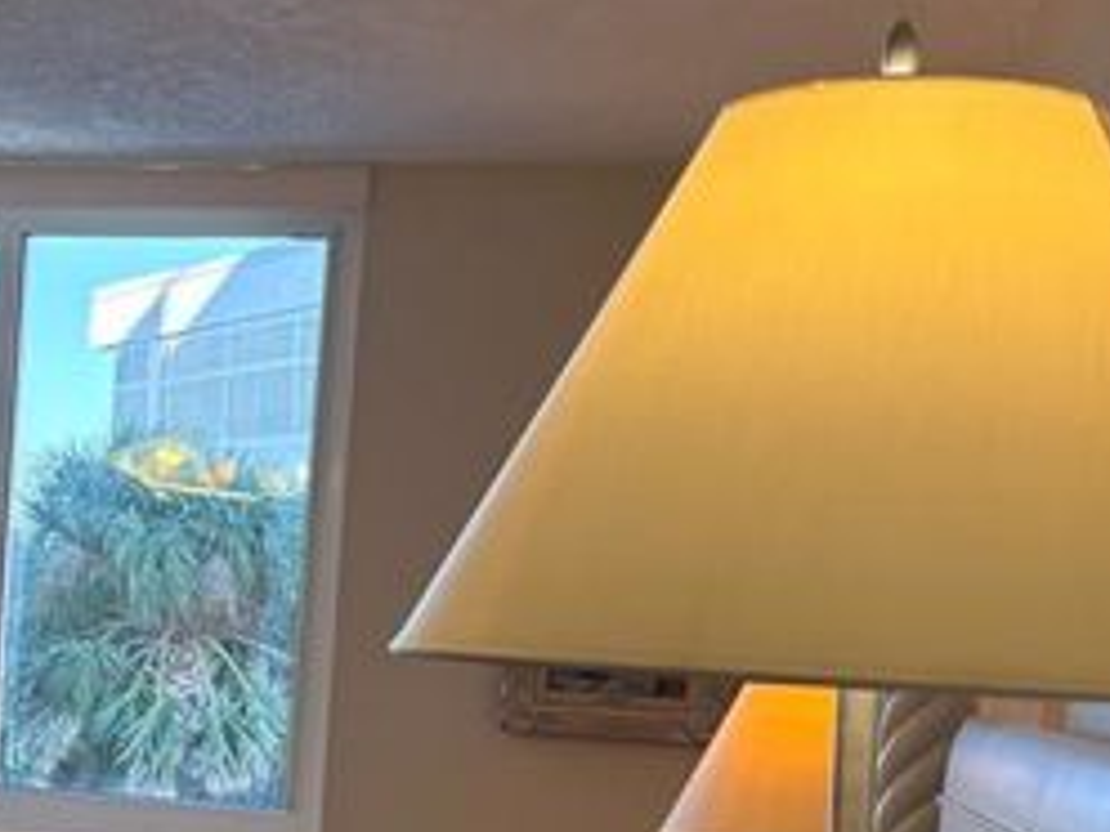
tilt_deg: -4.6
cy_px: 774
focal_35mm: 74
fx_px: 2373
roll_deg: -3.5
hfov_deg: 24.9
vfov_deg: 19.5
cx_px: -34
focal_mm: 5.96
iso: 100
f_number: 1.6
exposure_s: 1/228
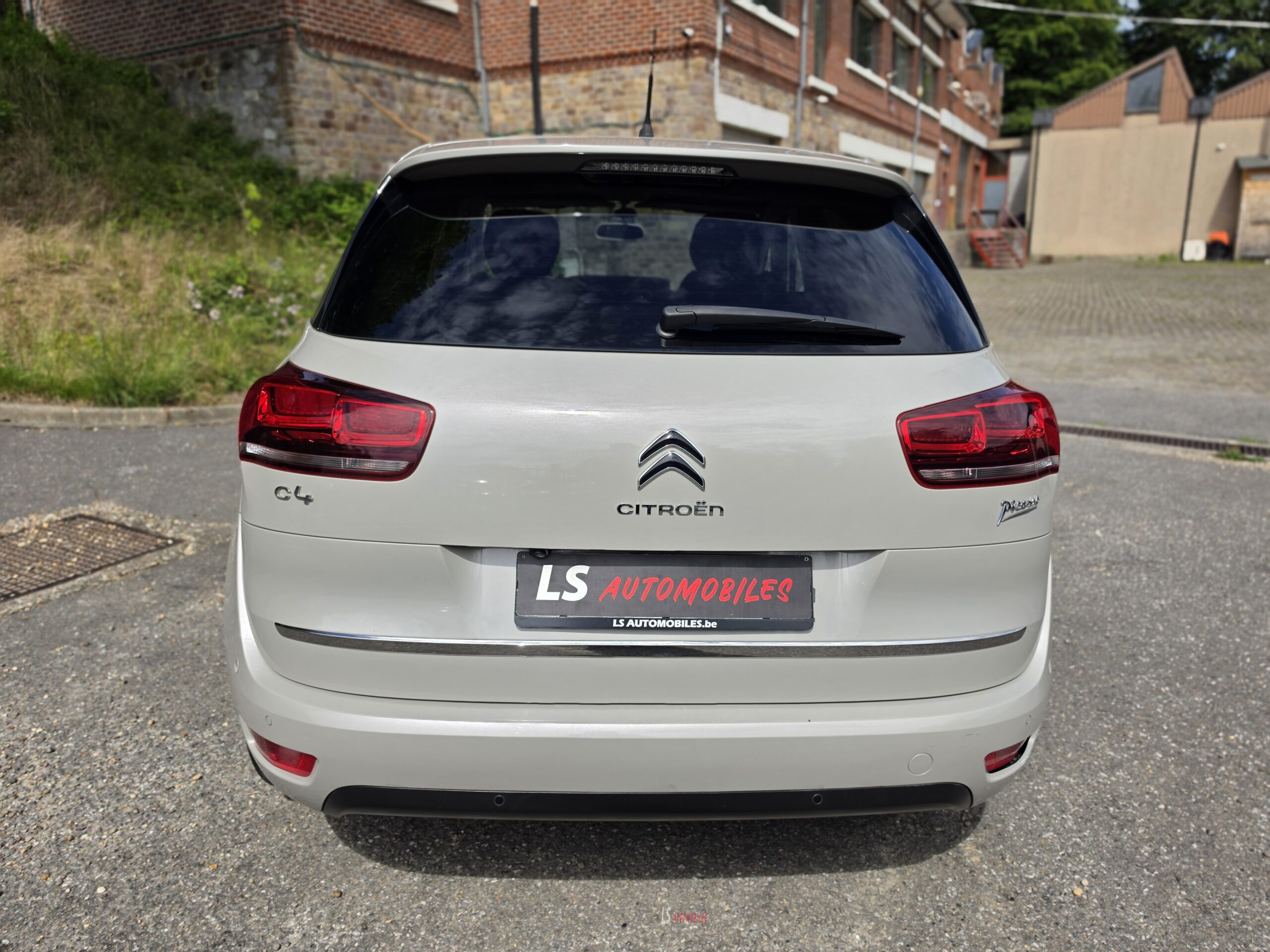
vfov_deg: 58.9
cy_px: 476
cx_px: 635
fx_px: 844
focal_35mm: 23
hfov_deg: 73.9
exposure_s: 1/6806
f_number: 1.4
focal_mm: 6.5
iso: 64
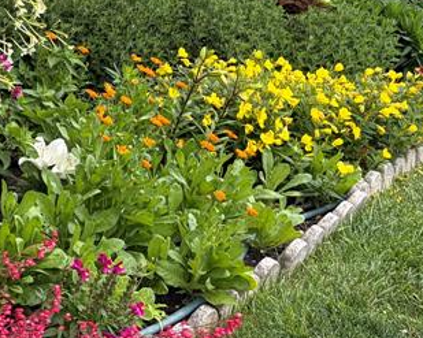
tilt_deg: -15.8
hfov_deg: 20.1
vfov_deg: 18.0
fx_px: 1051
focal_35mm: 84
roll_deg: -2.5
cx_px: -181
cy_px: 49
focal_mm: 5.96
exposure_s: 1/739
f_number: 1.6
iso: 50
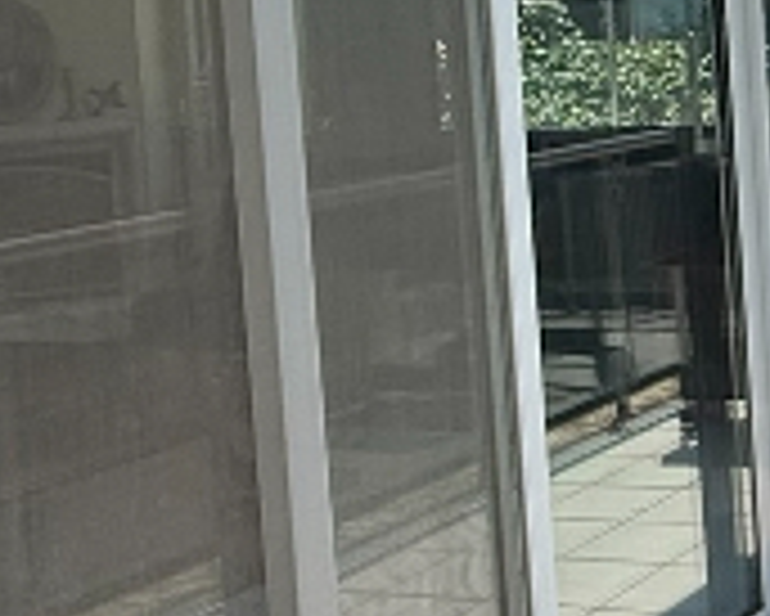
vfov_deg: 18.9
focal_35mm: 80
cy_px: 81
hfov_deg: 21.9
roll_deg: +4.0
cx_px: 950
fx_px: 1824
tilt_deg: -3.7
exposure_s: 1/1698
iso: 50
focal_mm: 2.22
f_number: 2.2
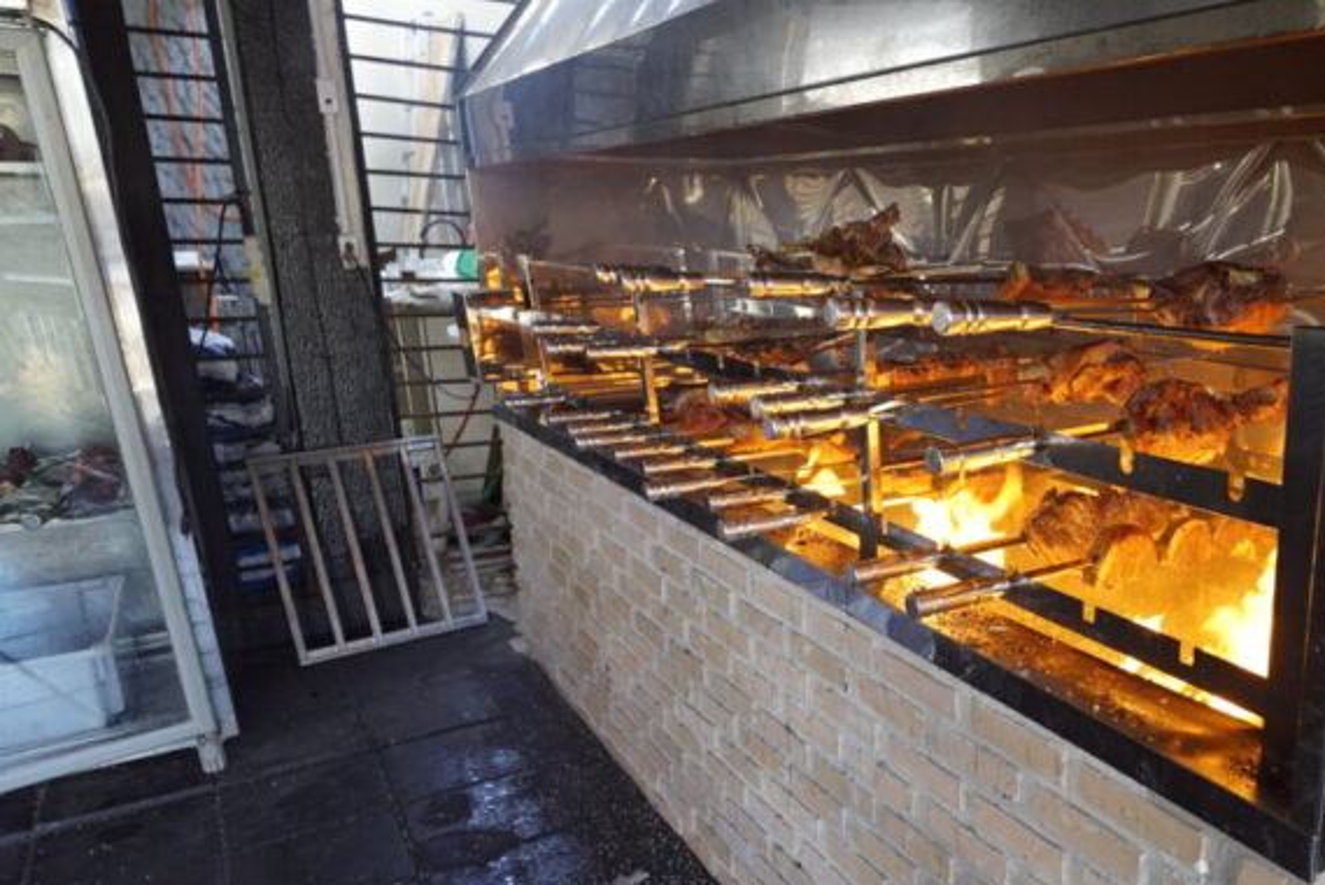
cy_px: 524
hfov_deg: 62.2
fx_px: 994
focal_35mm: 27
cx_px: 1043
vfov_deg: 47.7
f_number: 4
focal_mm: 16
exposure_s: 1/160
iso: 1600
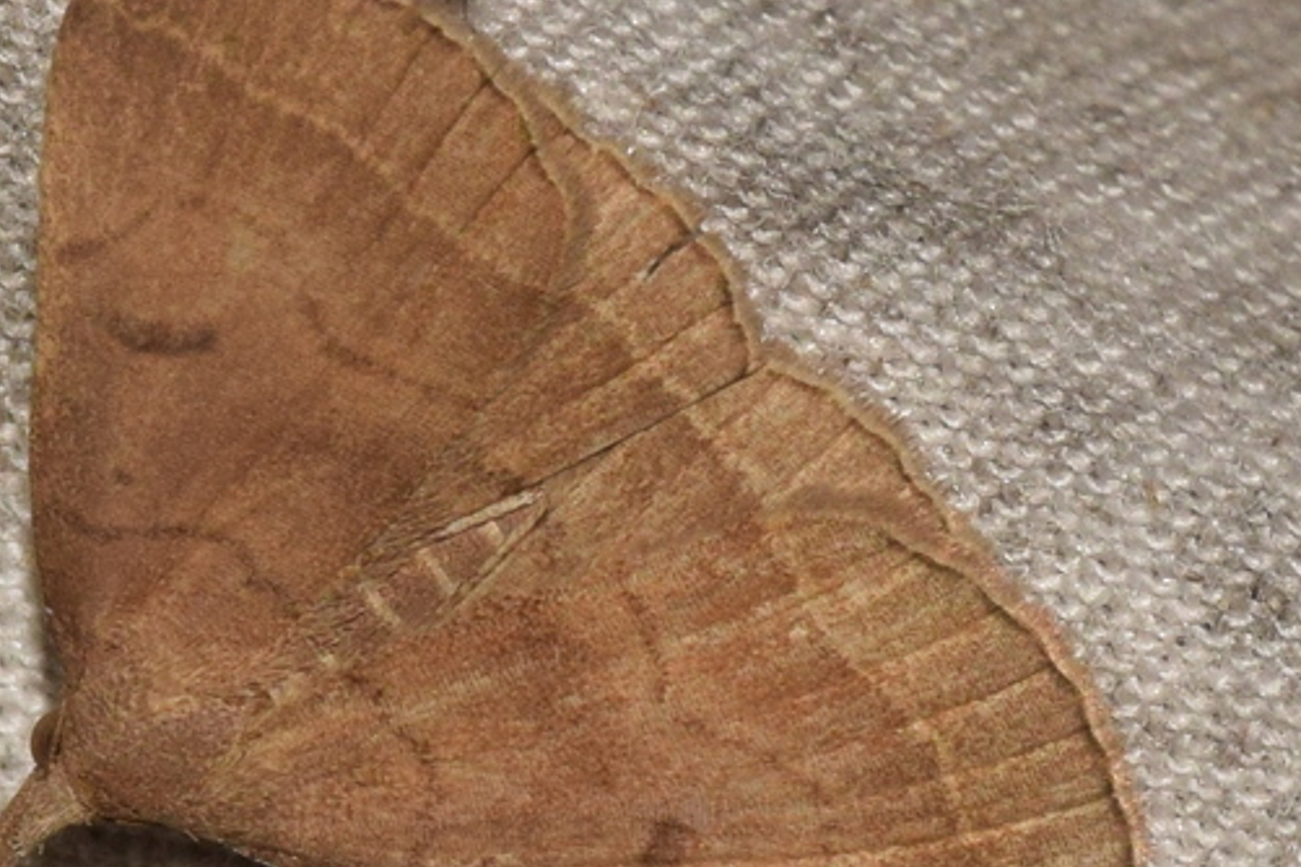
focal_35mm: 402
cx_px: 405
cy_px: 452
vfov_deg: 3.4
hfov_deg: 5.1
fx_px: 14527
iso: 400
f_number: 14
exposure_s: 1/200
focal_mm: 140
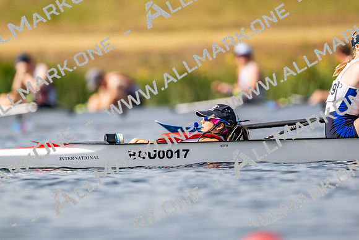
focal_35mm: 900
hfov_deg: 2.3
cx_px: 180
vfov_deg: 1.5
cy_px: 120
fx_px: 8981
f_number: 4
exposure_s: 1/2500
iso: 140
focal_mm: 600
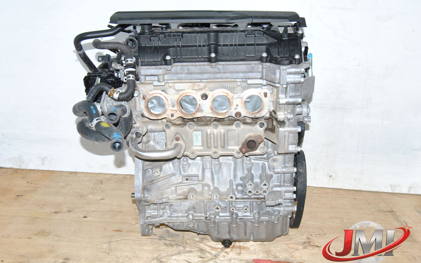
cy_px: 134
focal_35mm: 43
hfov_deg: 46.2
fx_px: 493
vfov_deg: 29.9
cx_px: 210
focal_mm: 28
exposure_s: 1/200
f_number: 8
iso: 400
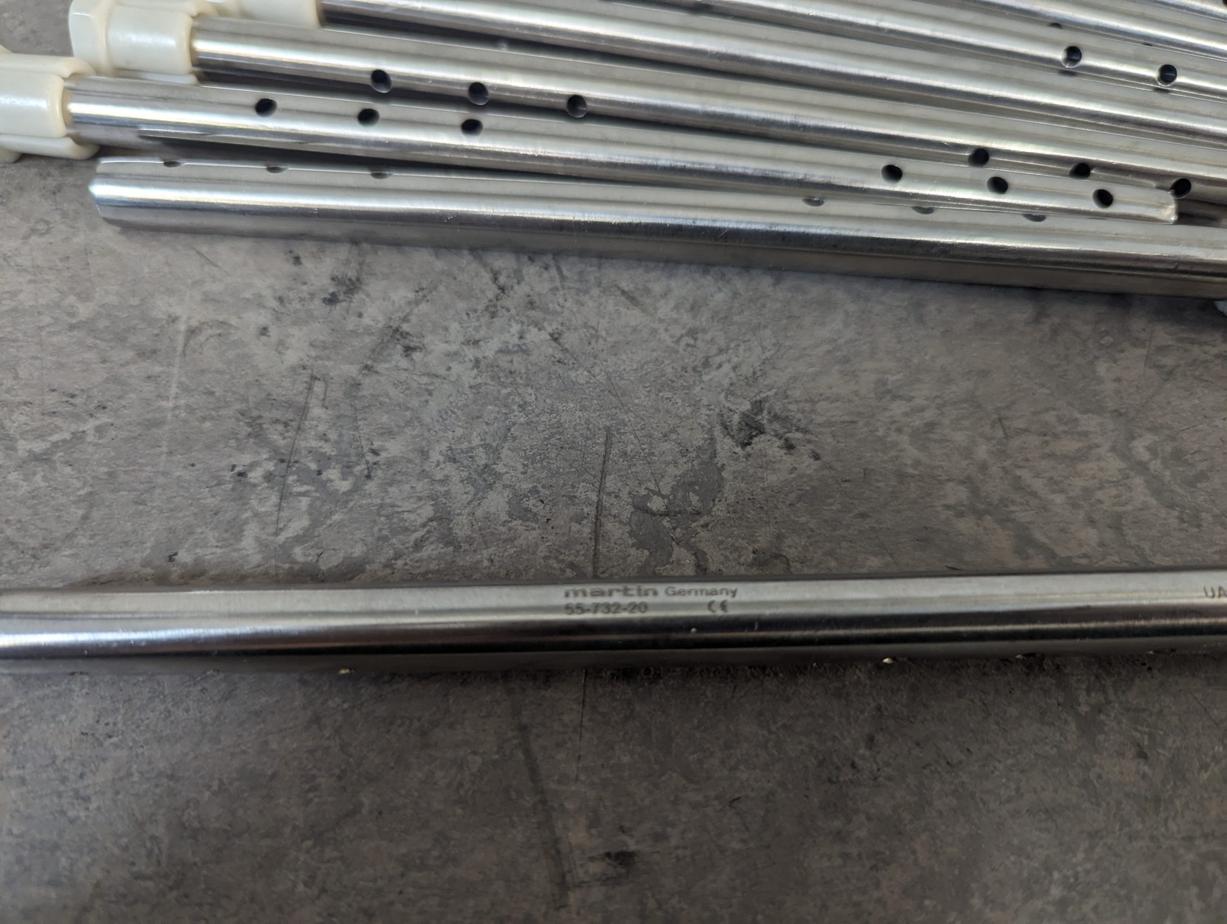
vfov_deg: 56.9
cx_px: 614
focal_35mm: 24
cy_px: 462
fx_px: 852
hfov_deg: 71.5
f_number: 1.85
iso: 461
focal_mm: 6.81
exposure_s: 1/100
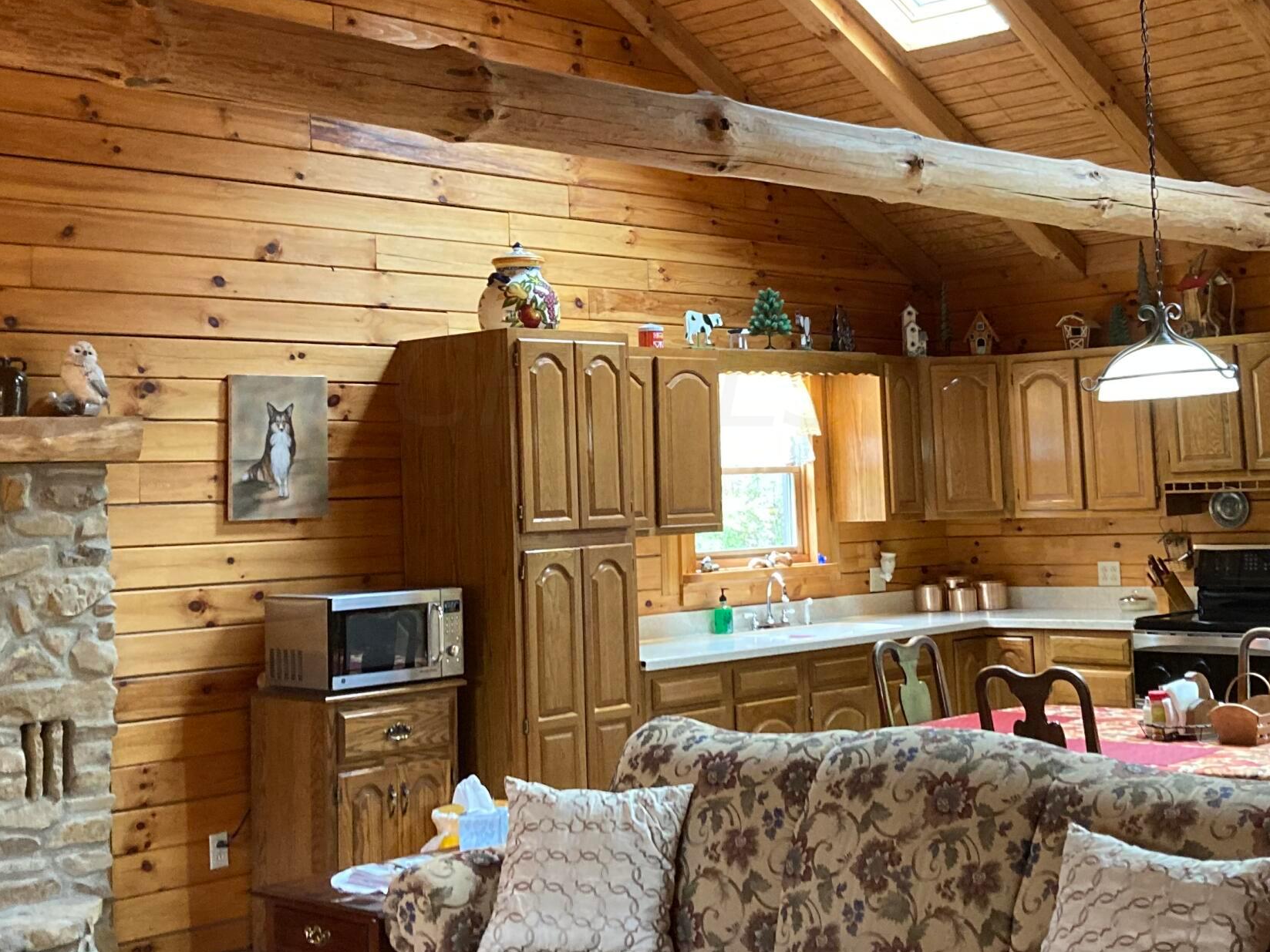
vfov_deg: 28.5
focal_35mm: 51
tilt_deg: +4.3
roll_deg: +1.7
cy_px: 379
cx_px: 625
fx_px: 1871
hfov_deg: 37.5
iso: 320
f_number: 1.8
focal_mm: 3.99
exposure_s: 1/40
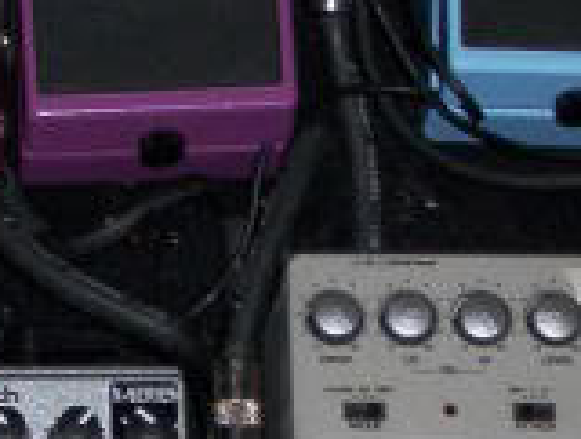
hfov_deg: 7.5
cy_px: 307
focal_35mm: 261
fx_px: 4394
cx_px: 27
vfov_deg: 5.7
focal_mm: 9.98
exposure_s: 1/46.6
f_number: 3.54
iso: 140
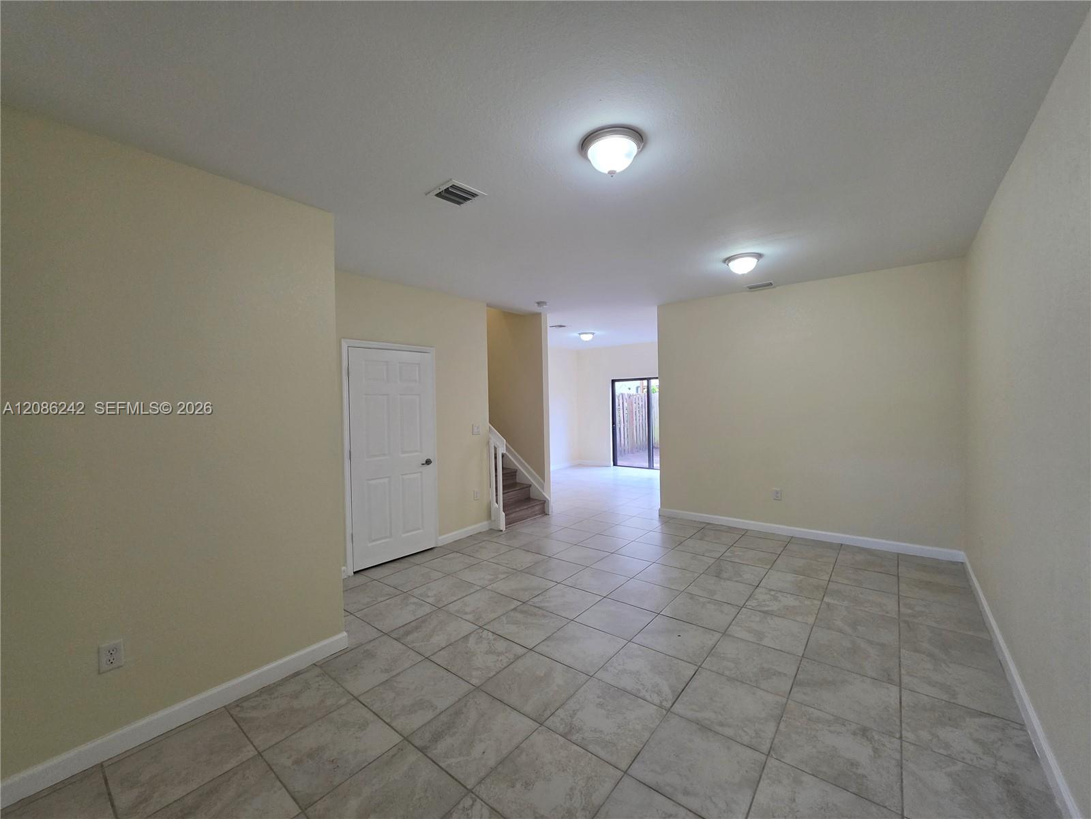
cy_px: 410
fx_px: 410
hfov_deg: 106.2
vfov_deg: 89.9
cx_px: 546
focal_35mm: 13
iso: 200
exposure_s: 1/120
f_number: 1.9
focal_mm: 2.2
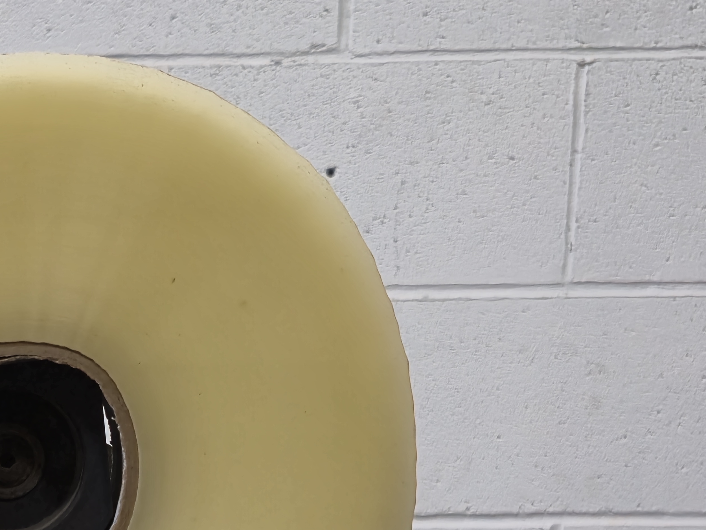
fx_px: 1530
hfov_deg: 24.0
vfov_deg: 18.2
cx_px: -101
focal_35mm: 75
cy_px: 708
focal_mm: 5.4
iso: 100
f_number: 1.8
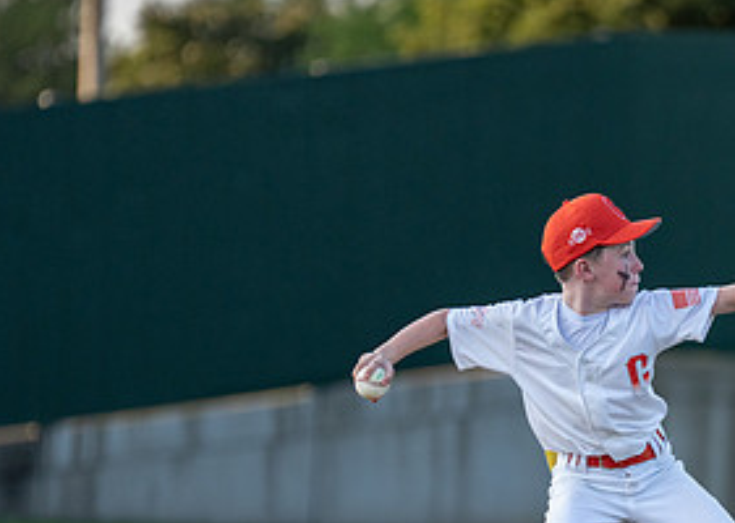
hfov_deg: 4.0
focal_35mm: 499
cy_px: 412
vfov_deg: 2.9
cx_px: 666
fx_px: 10404
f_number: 2.8
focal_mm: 197
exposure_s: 1/4000
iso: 500
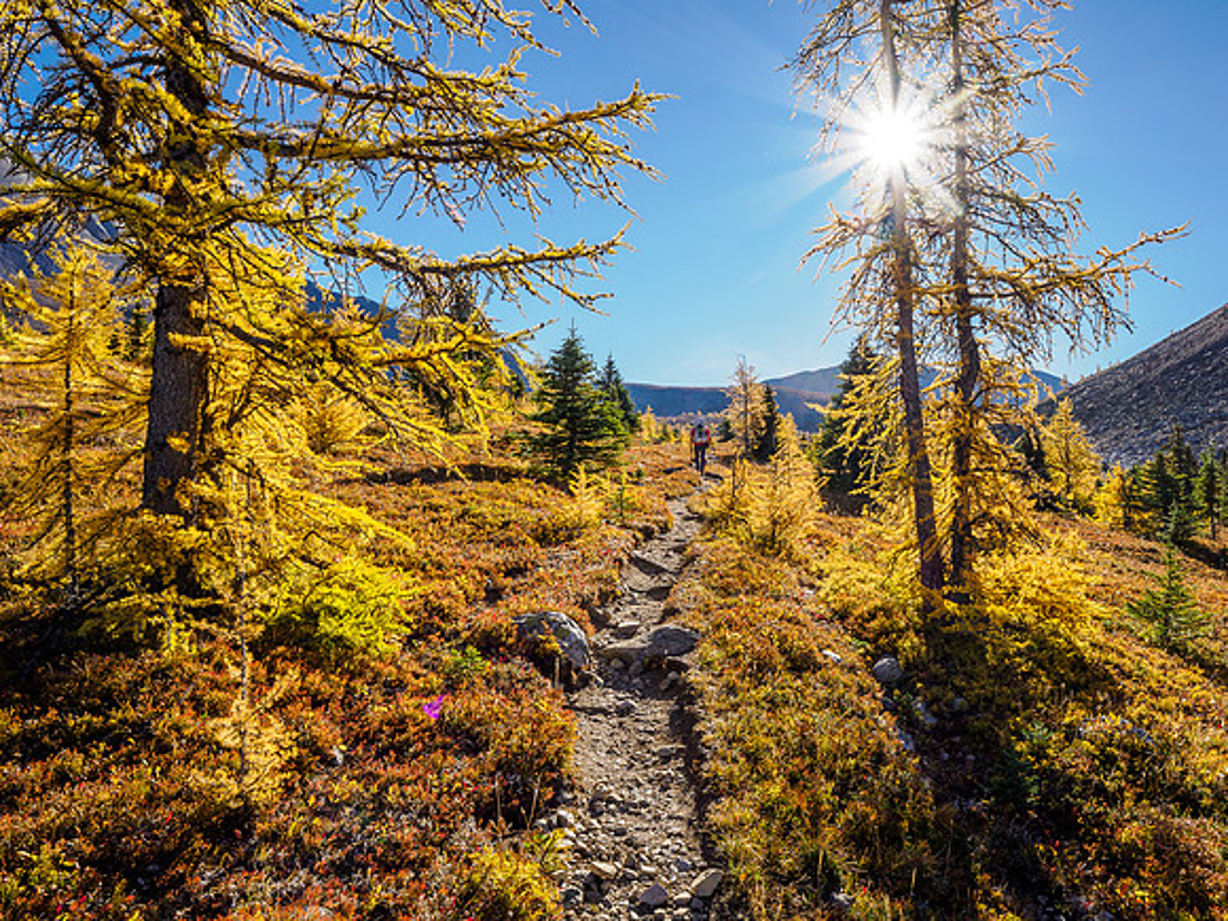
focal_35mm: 24
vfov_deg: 56.8
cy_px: 460
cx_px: 614
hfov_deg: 71.6
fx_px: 851
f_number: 11
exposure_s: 1/125
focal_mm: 12
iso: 200
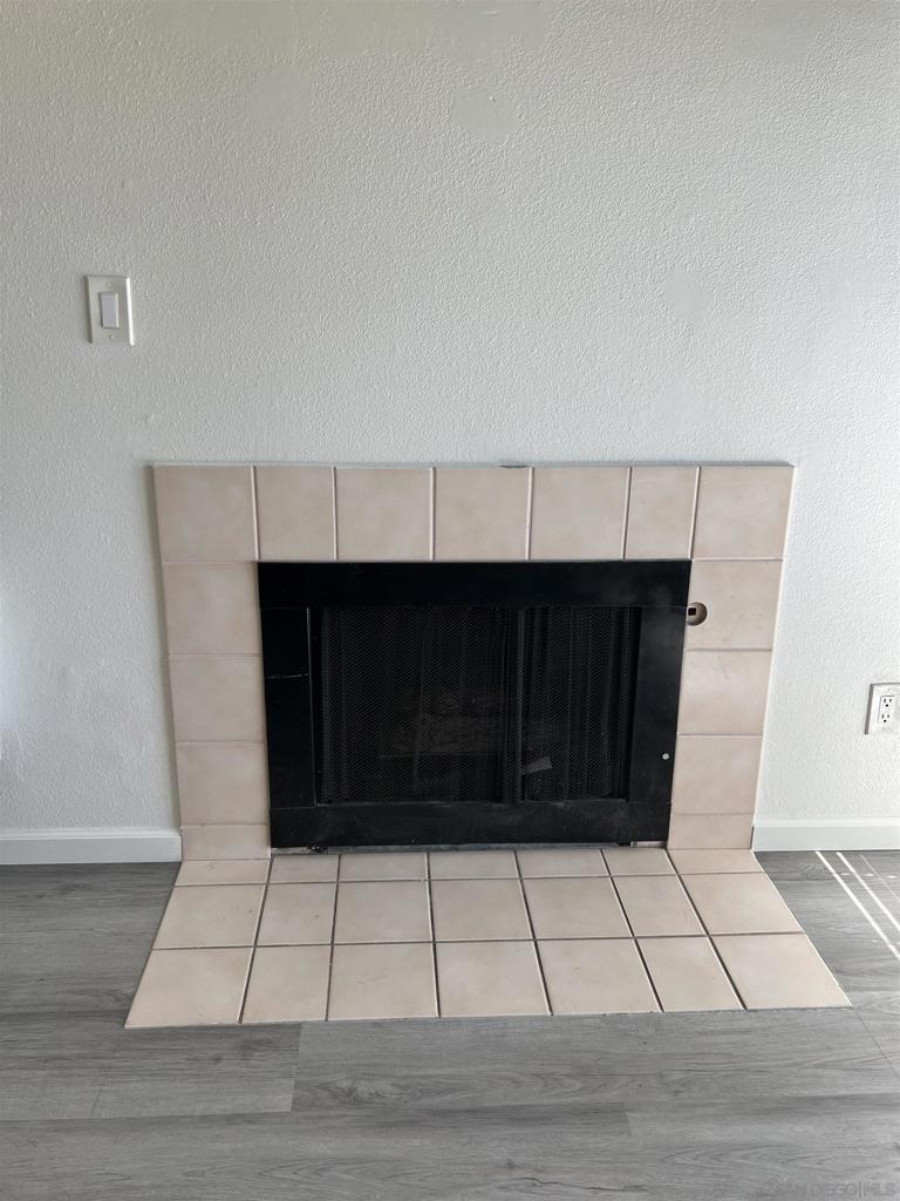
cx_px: 450
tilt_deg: -17.0
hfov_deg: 53.1
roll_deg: +0.5
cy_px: 600
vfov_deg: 67.3
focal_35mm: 26
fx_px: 901
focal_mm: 5.7
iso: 50
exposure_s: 1/361
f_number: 1.5
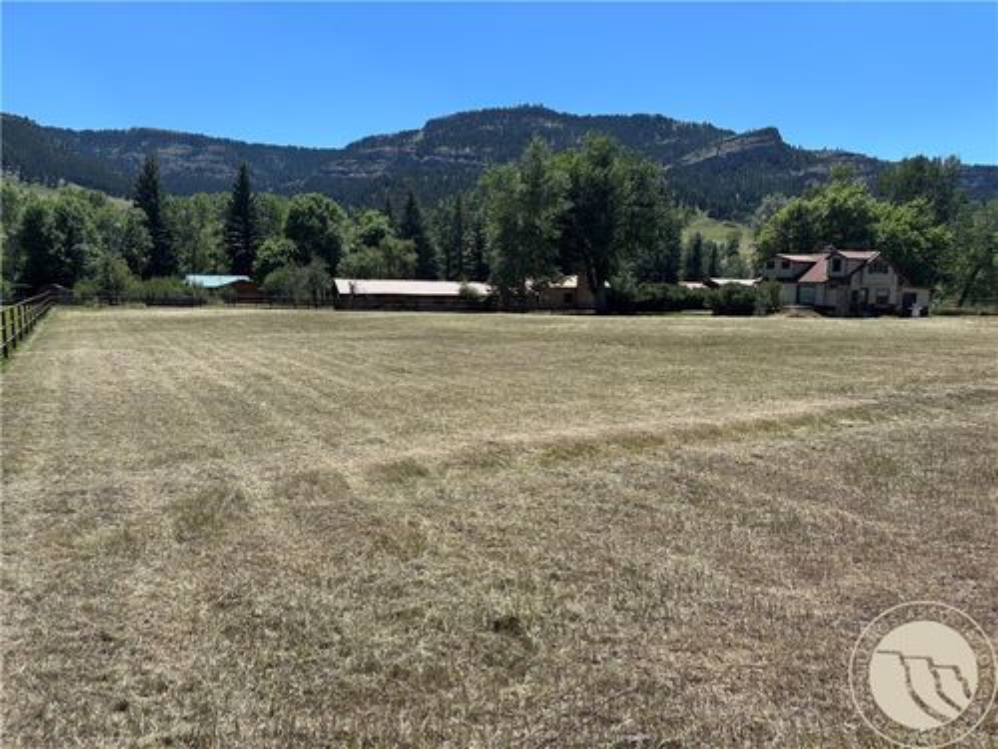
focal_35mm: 26
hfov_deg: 67.3
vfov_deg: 53.1
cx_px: 499
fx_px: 750
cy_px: 374
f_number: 1.6
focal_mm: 5.96
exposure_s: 1/3021
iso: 50
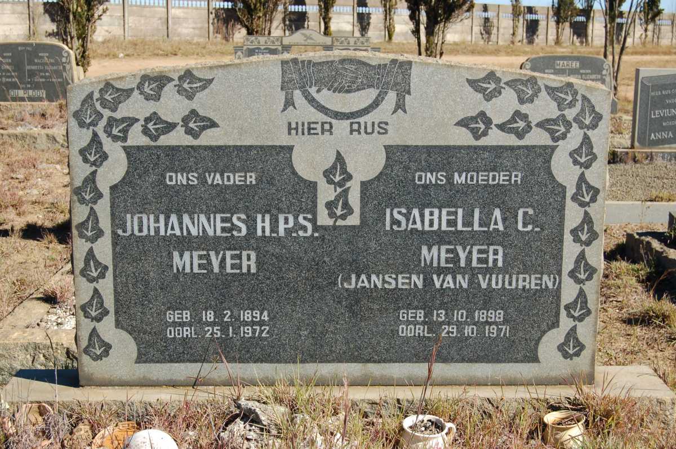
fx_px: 985
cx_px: 338
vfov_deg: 25.7
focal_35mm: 52
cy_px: 224
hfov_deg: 37.9
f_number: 6.3
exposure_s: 1/320
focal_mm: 35
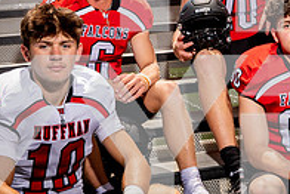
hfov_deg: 28.1
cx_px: 212
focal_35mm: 71
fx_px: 572
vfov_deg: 19.1
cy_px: 134
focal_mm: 24
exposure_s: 1/250
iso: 100
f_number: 8
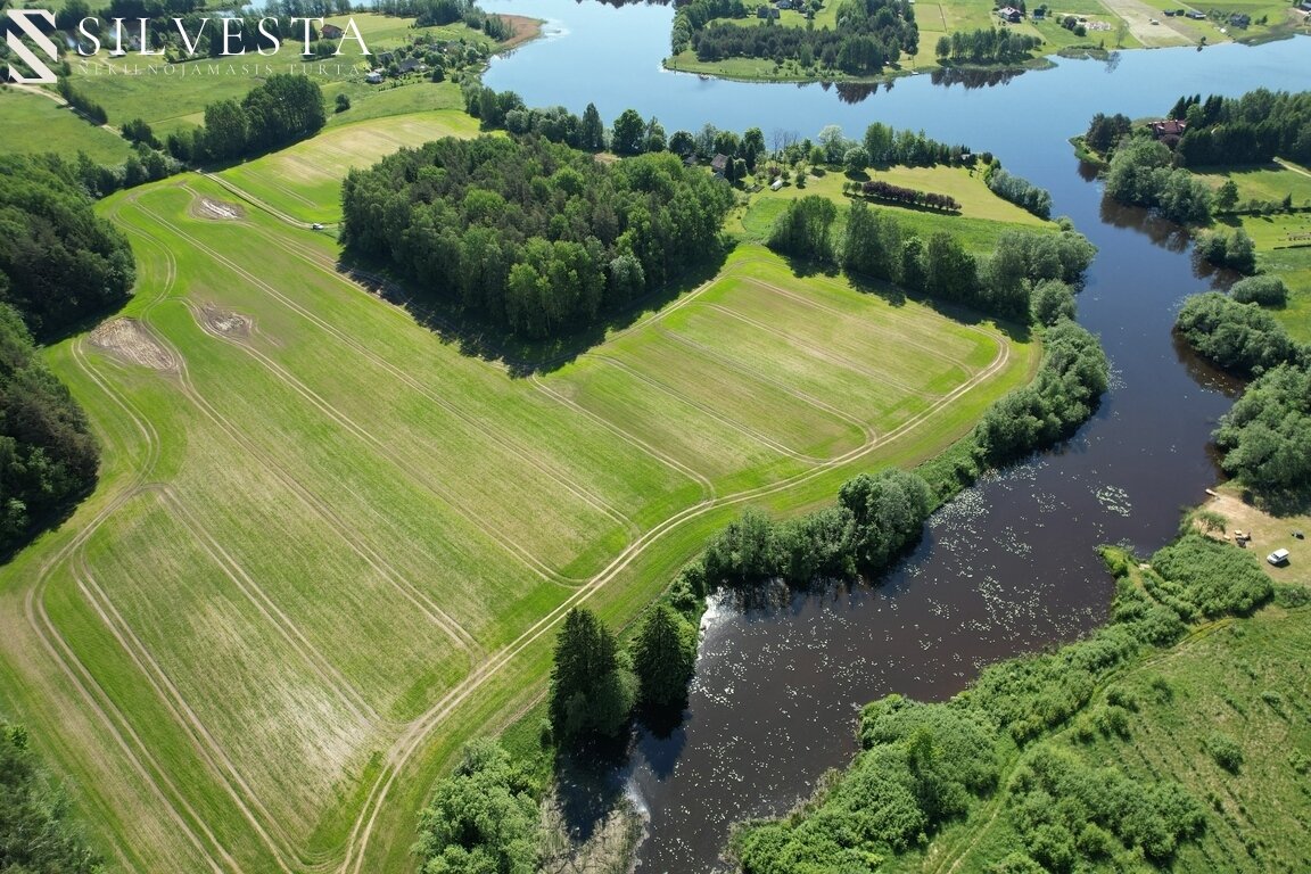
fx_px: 801
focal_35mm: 22
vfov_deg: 57.2
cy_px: 437
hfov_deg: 78.6
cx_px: 656
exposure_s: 1/1000
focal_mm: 8.38
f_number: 2.8
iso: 100
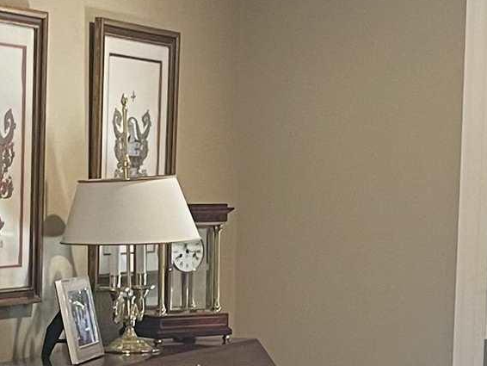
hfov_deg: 13.9
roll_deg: +0.0
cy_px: 573
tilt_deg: -11.0
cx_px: 96
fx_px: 1985
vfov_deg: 10.1
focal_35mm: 141
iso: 160
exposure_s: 1/60
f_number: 1.6
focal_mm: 4.2
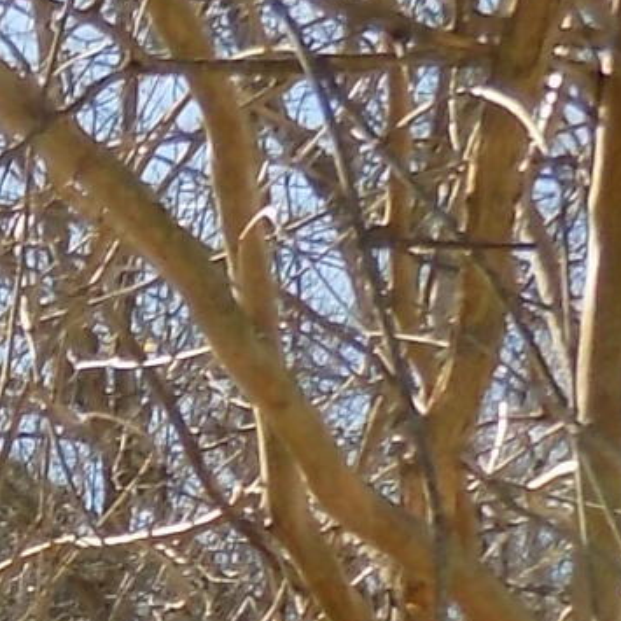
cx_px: -1240
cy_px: 1832
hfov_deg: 8.5
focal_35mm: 172
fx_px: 3491
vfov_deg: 8.6
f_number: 3.1
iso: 80
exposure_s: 1/500
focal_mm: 4
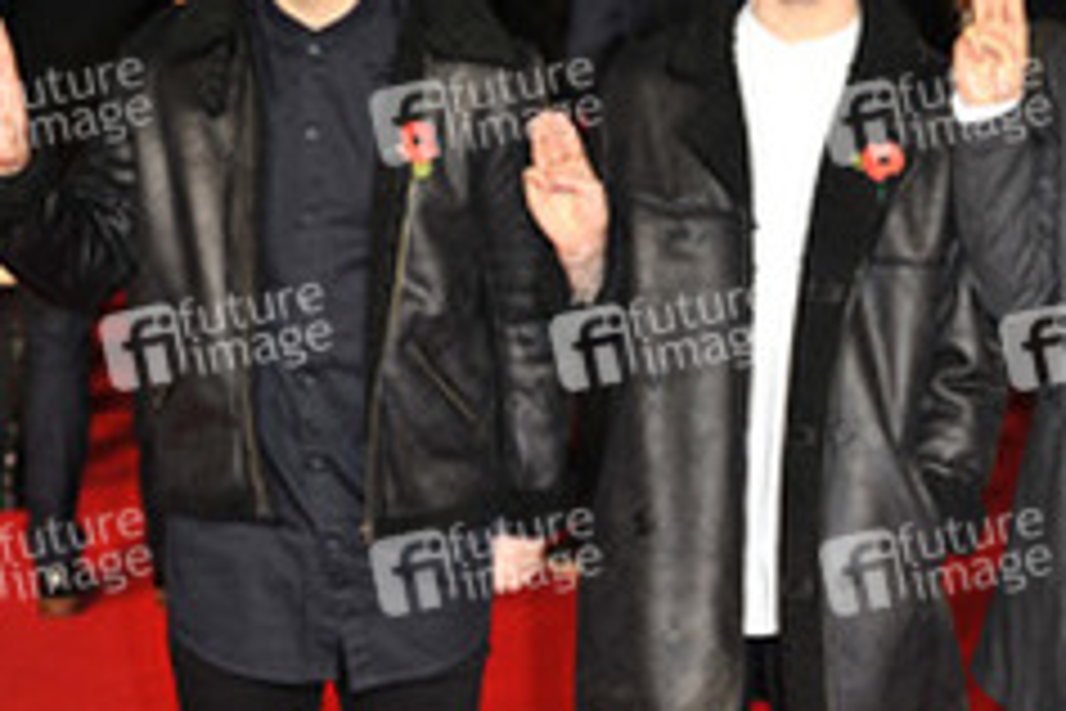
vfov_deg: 9.0
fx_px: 4501
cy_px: 225
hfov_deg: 13.4
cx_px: 994
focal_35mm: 152
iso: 1000
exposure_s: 1/250
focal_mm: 80
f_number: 4
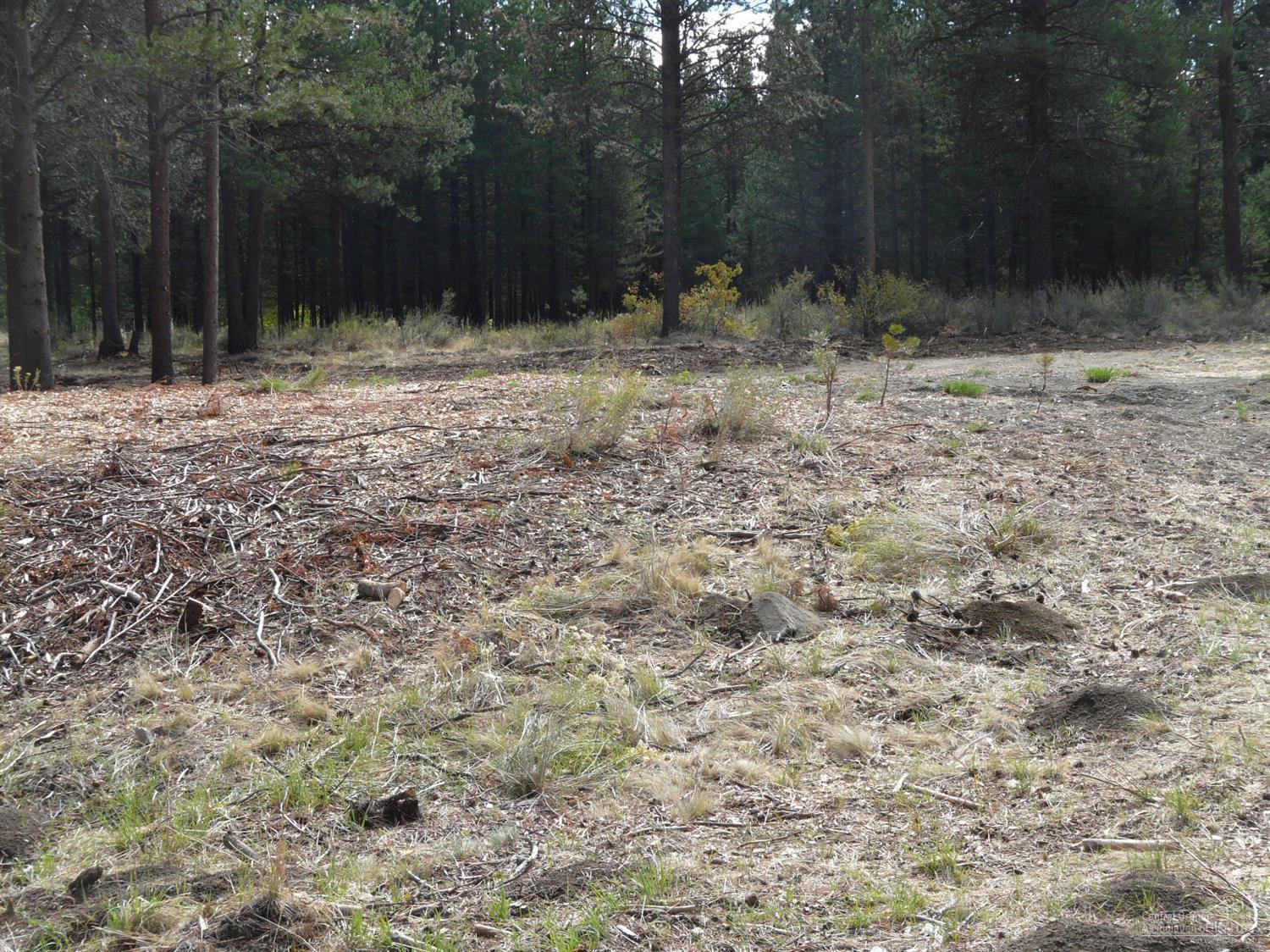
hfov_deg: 28.2
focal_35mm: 69
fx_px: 2531
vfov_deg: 21.3
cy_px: 476
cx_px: 635
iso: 100
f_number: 4.5
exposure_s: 1/250
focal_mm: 11.4
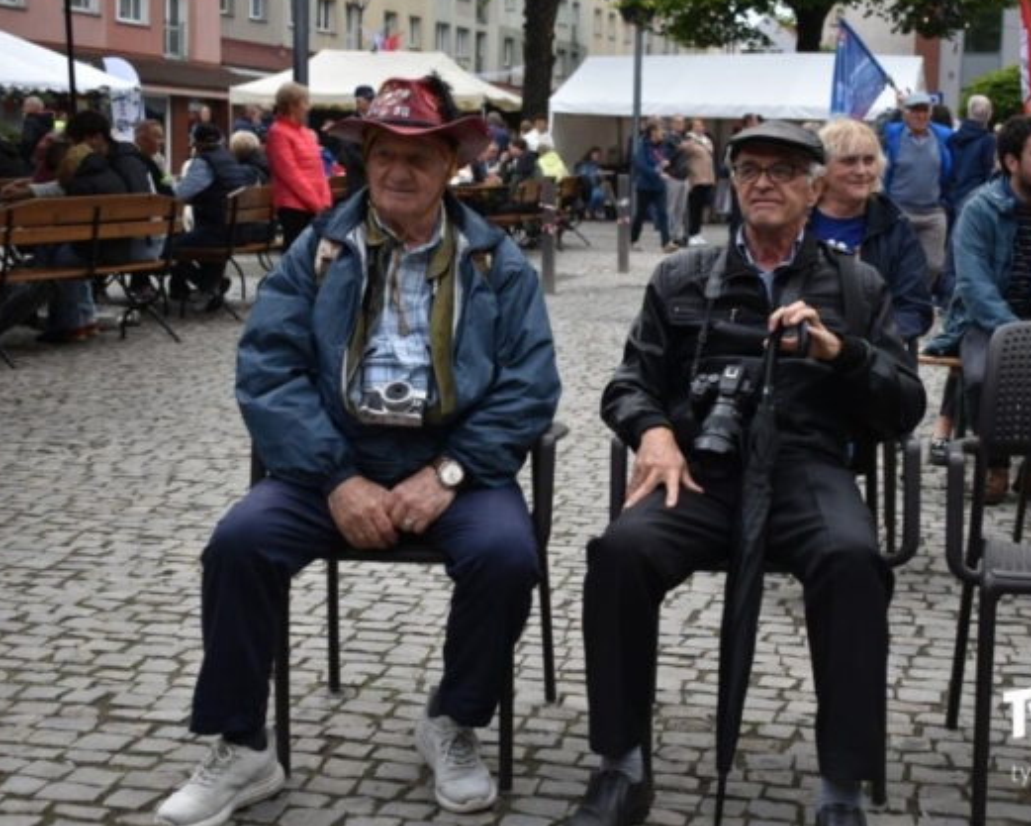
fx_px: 1635
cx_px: 584
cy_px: 408
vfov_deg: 28.3
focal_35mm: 54
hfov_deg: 34.9
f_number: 5
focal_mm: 31
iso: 400
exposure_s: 1/1250
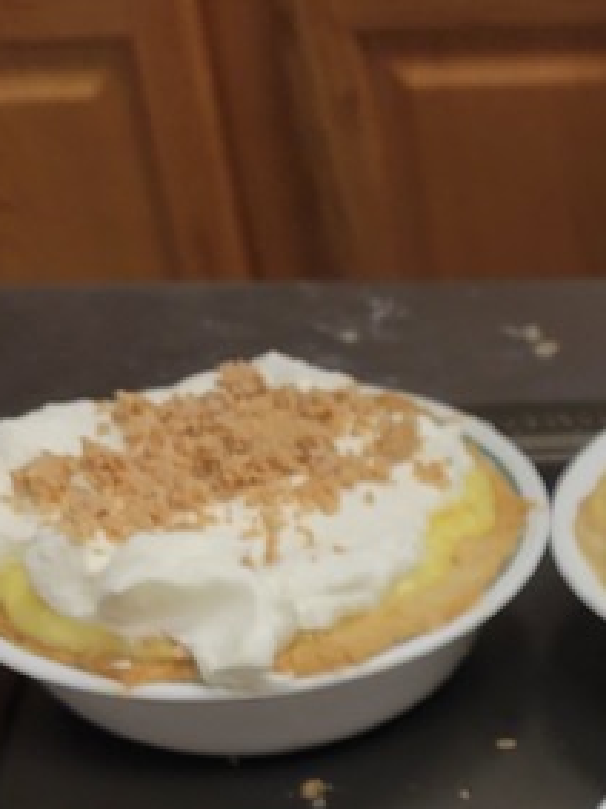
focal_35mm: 94
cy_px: 1304
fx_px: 2196
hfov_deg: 15.0
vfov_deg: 18.0
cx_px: 792
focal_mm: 5.4
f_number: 1.8
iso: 80
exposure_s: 1/120
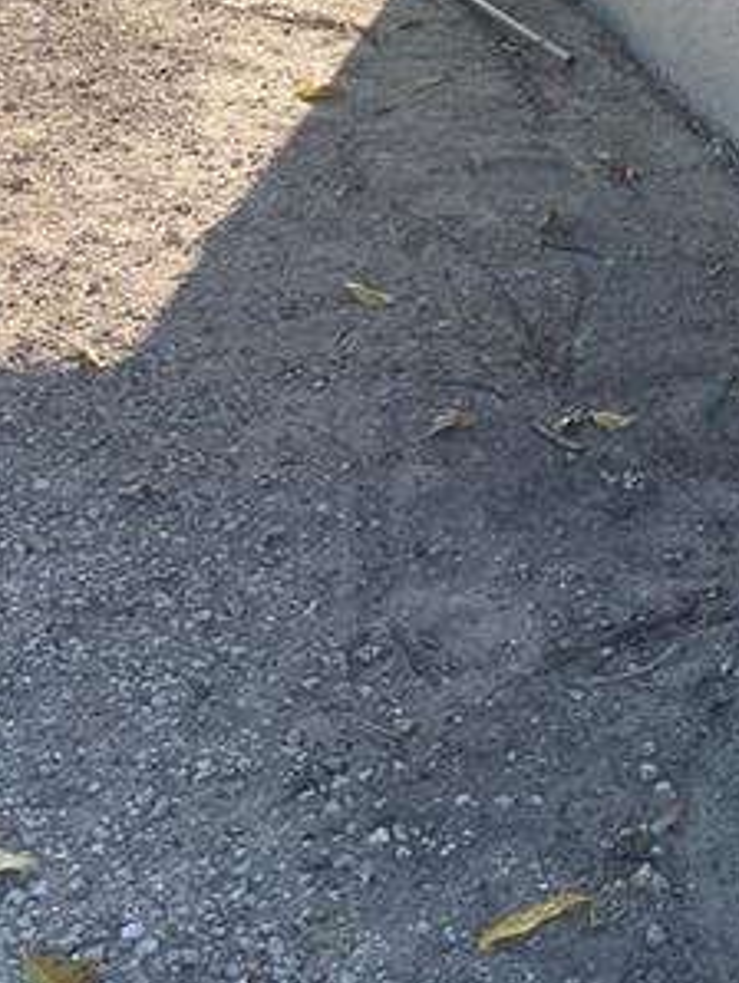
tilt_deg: -11.2
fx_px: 1904
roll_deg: -1.3
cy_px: -46
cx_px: 808
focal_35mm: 67
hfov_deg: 20.9
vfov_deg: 27.0
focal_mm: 5.1
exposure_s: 1/642
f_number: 1.6
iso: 32
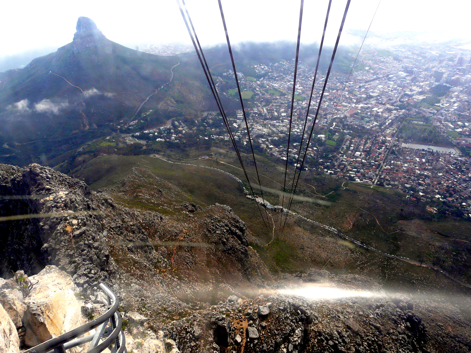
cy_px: 176
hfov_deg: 63.4
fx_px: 381
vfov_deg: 49.7
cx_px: 236
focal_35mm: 28
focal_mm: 4.6
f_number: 4
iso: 100
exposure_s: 1/200
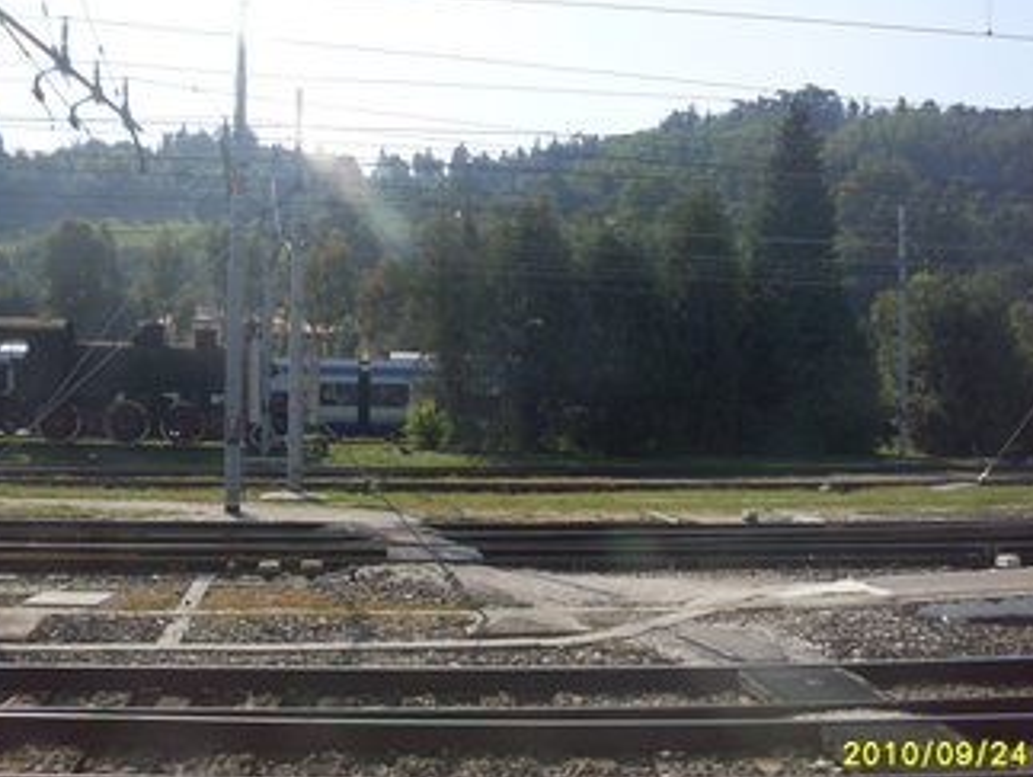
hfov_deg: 40.4
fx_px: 1404
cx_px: 563
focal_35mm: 47
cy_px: 368
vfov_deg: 30.9
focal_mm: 6.3
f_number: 2.8
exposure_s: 1/500
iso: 80
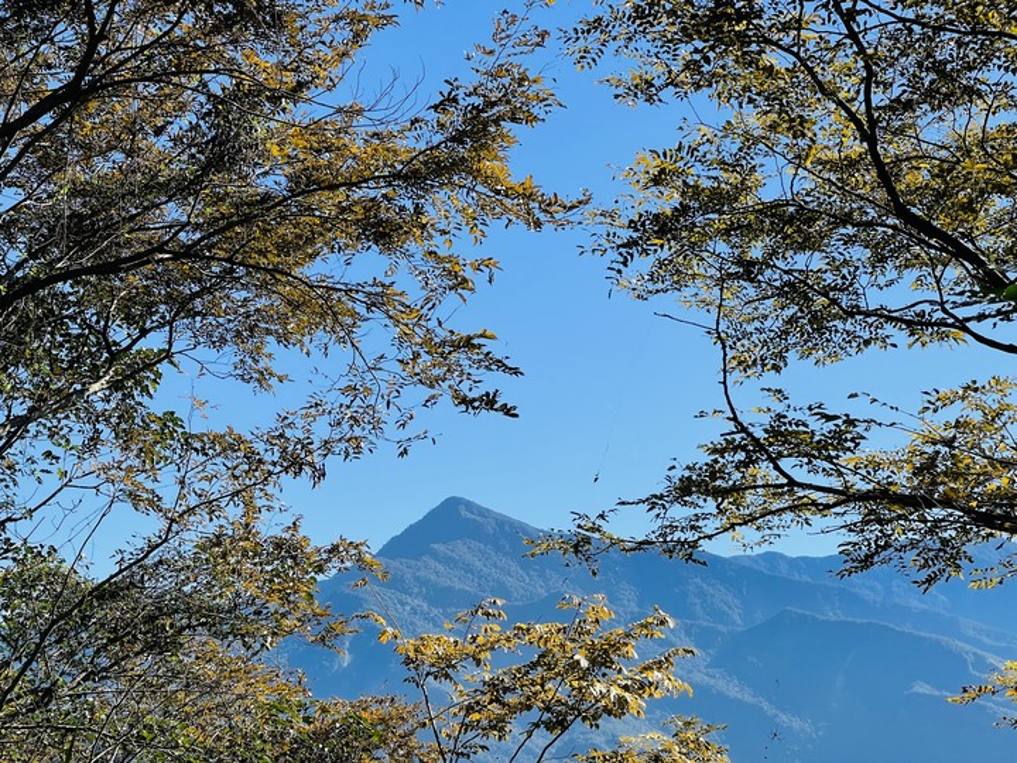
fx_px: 1880
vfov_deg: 22.9
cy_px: 382
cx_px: 508
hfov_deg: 30.3
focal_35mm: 64
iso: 20
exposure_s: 1/881
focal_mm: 7.5
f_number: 2.2
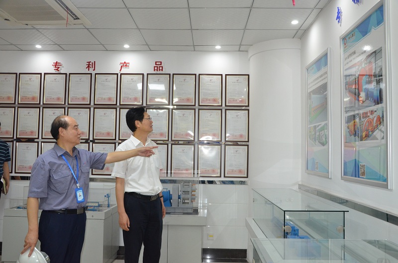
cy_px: 132
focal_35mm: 33
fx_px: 364
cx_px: 199
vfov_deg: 39.8
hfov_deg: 57.3
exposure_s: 1/100
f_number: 5.6
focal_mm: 22
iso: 1600
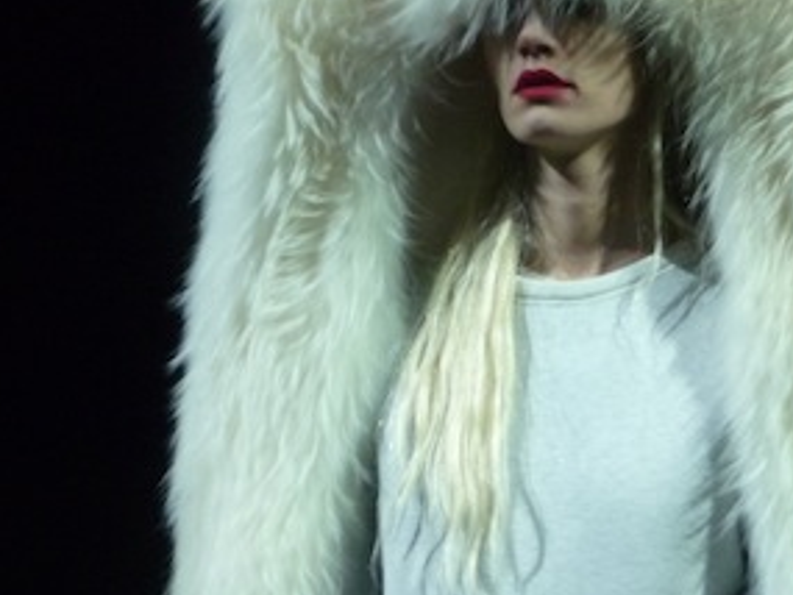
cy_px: 172
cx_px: 537
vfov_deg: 9.0
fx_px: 3781
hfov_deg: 12.0
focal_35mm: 165
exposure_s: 1/160
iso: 400
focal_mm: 16.3
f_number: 4.7
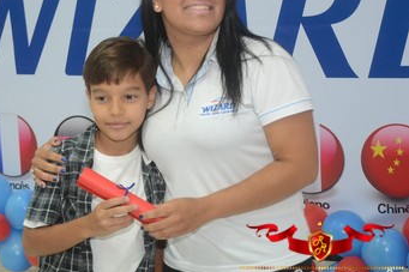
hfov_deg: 20.6
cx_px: 140
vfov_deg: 13.8
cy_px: 120
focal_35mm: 99
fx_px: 1124
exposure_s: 1/80
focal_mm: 50
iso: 1600
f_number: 4.8
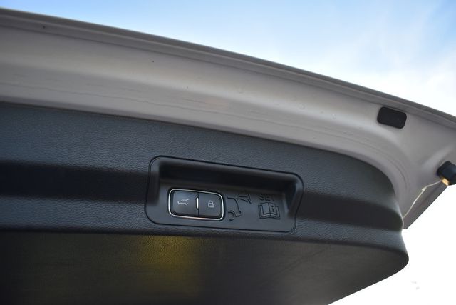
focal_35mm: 27
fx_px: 342
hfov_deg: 67.4
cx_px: 228
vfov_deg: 48.0
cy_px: 152
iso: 400
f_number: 4
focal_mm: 18
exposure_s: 1/250
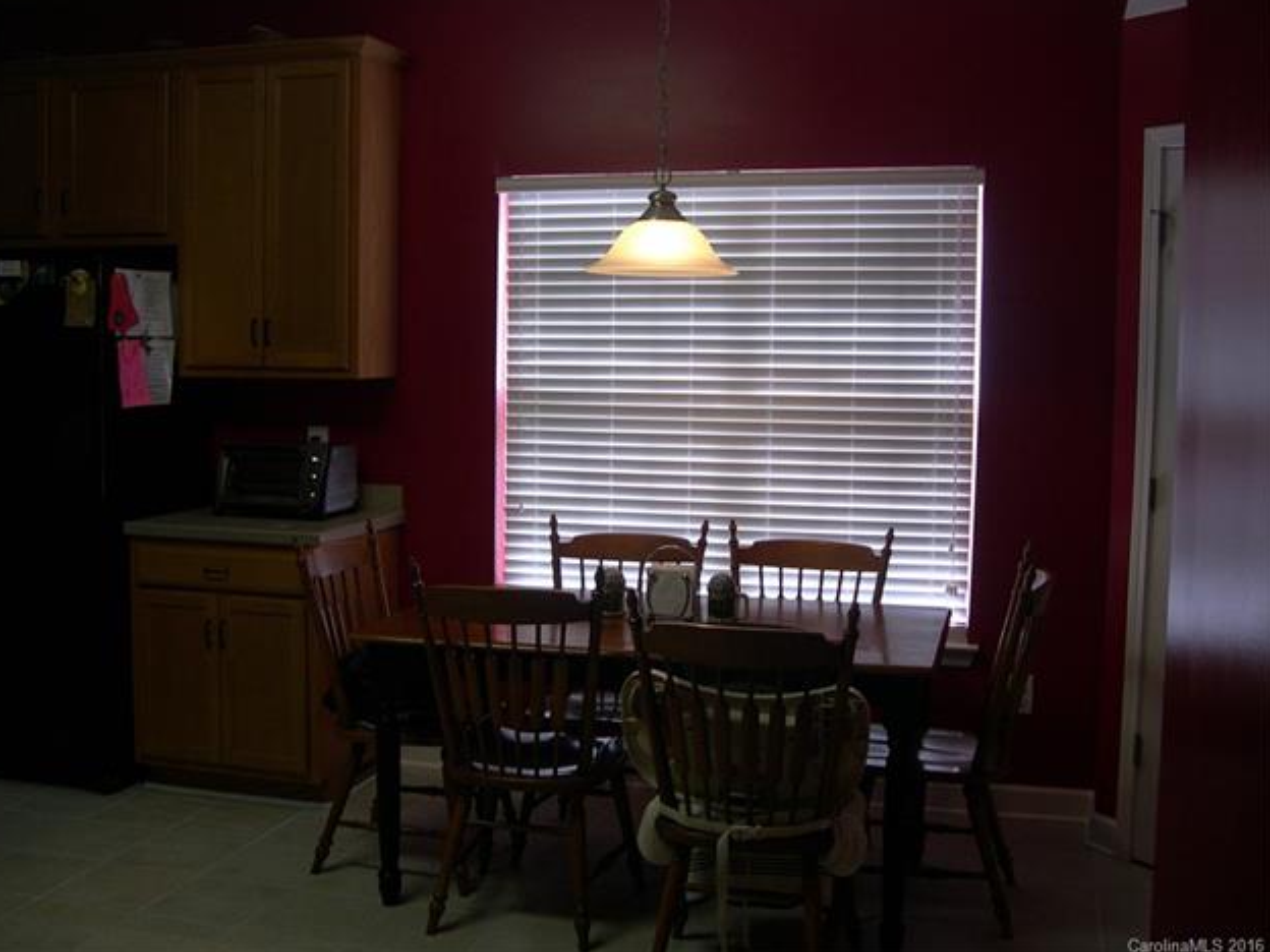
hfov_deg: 47.9
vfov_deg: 36.8
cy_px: 470
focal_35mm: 39
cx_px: 623
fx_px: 1431
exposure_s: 1/32.9
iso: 100
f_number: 2.8
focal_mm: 8
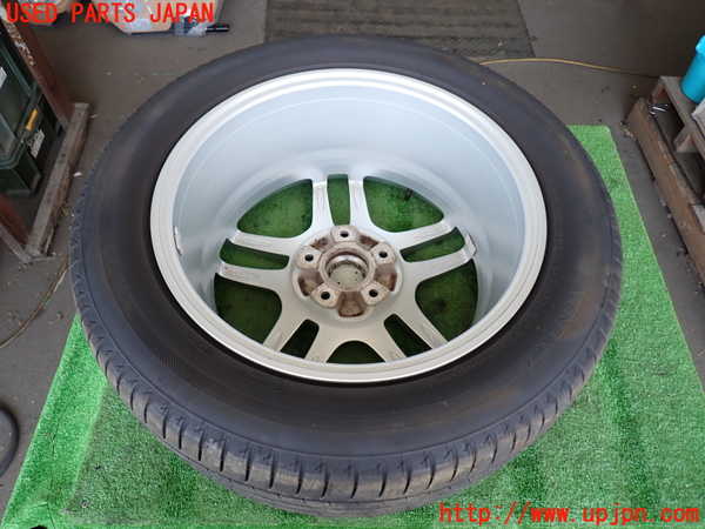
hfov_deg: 69.4
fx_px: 509
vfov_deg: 54.9
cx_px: 352
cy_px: 264
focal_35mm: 25
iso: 100
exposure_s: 1/60
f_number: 2
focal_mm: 4.5
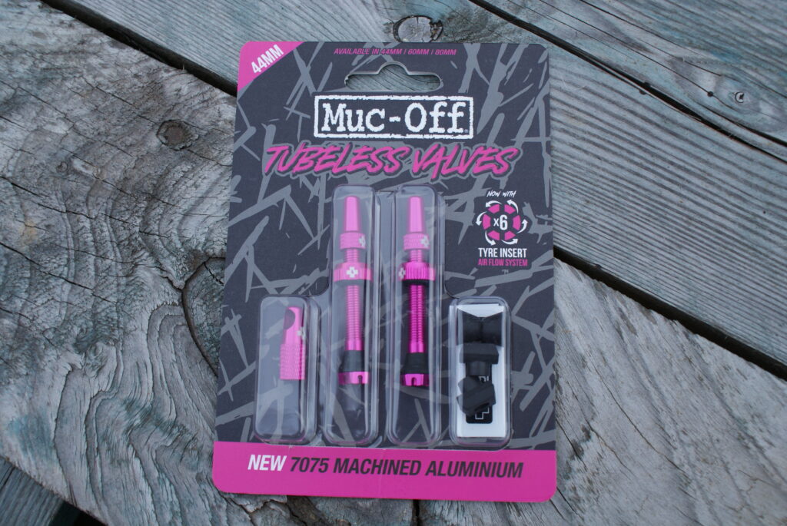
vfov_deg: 37.0
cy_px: 263
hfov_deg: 53.1
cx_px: 394
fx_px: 788
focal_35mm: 36
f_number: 5
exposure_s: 1/40
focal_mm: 24
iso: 100
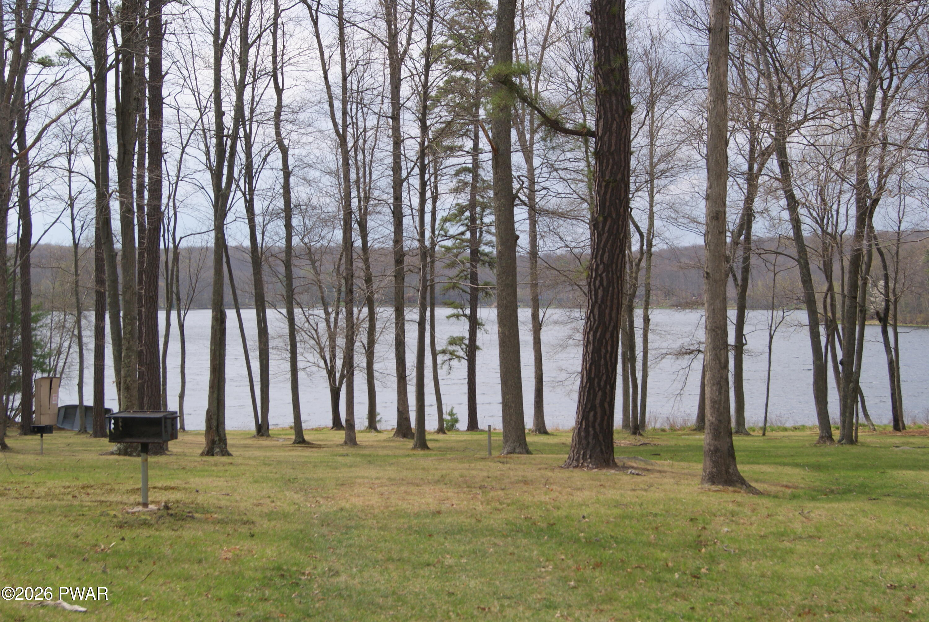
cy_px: 311
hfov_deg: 37.8
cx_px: 464
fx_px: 1356
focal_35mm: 52
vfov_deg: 25.8
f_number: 7.1
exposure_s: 1/200
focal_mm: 35
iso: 100
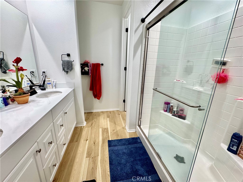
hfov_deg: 102.1
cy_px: 91
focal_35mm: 14
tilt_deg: -15.0
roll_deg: -2.2
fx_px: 98
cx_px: 122
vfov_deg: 85.7
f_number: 2.2
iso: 160
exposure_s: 1/120
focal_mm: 2.22
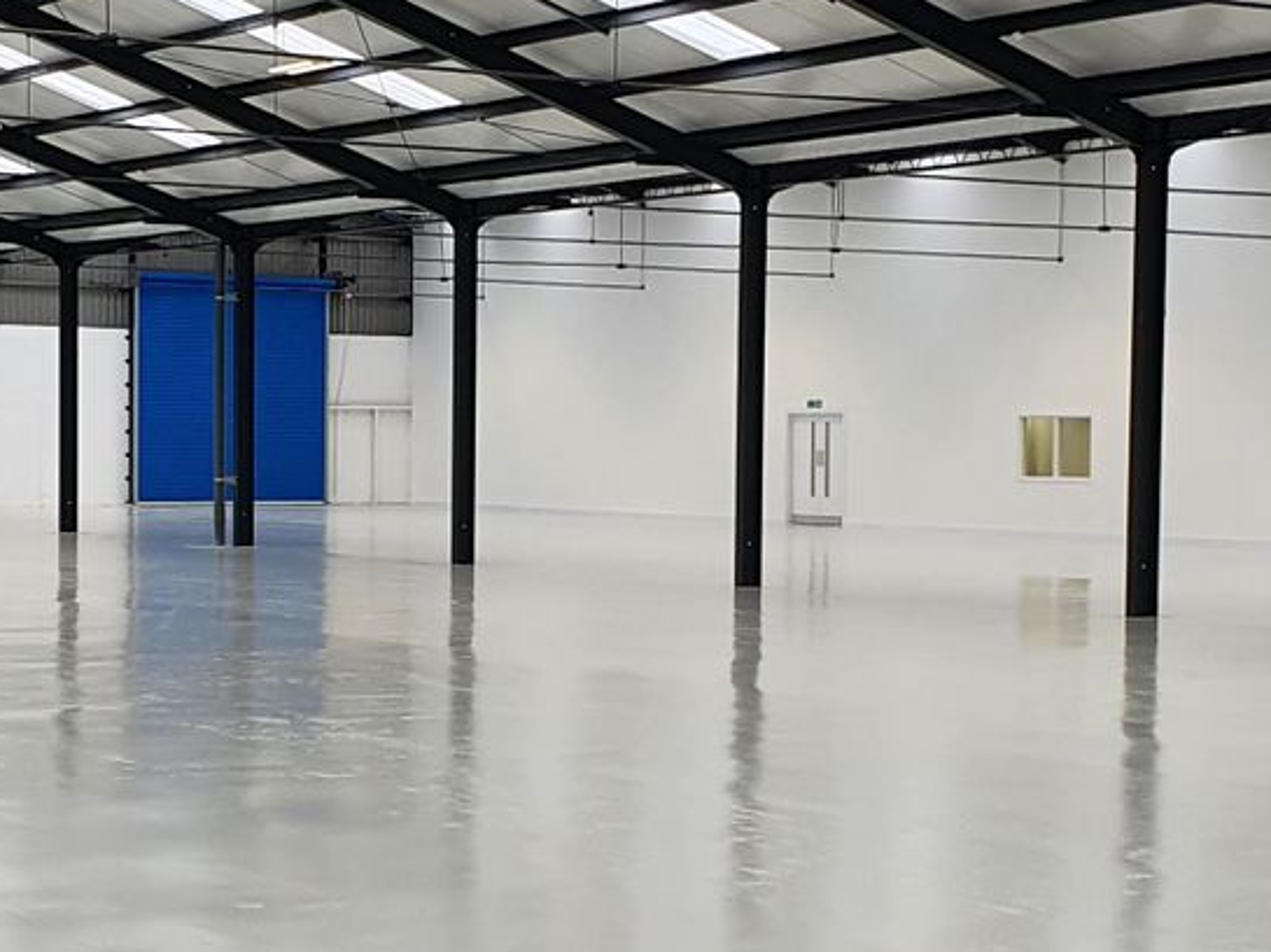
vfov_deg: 27.4
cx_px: 459
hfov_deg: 35.9
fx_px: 1945
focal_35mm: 53
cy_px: 573
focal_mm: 4.32
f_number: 2.4
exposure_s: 1/100
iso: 64
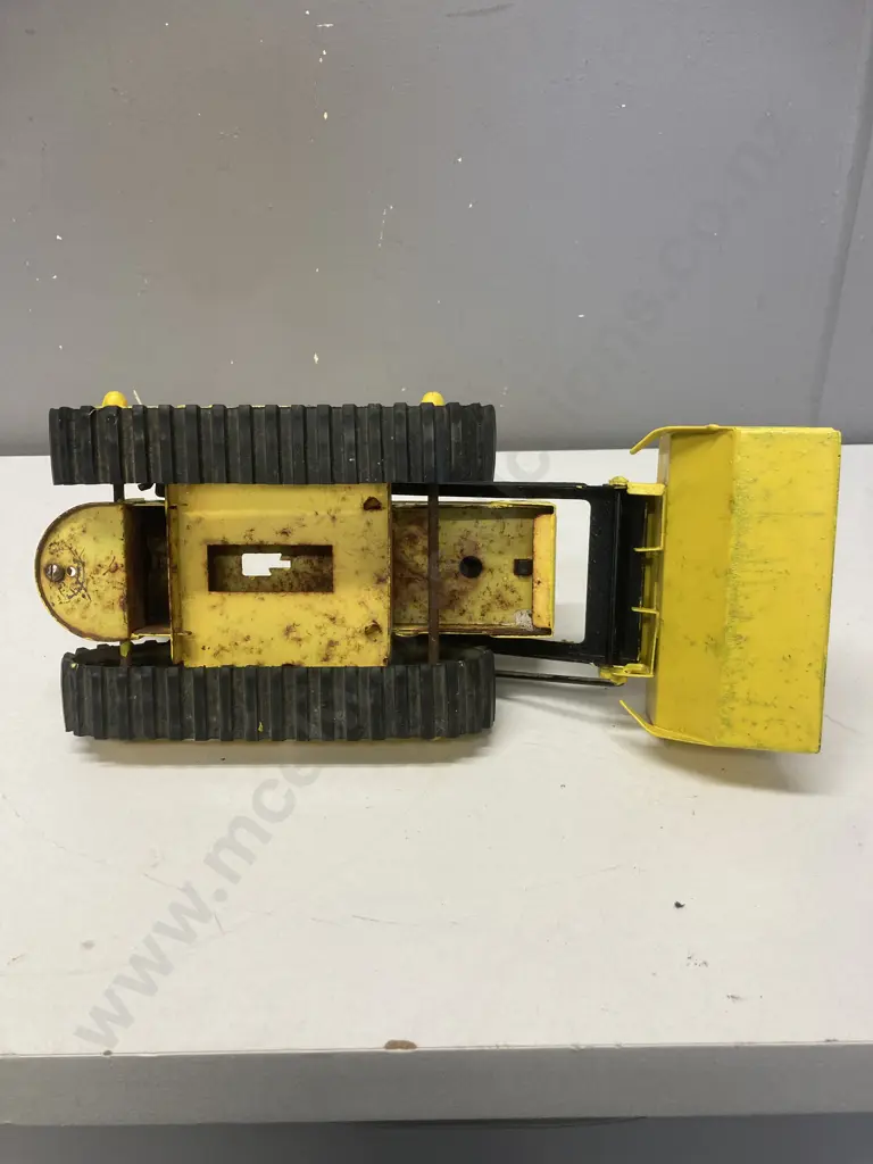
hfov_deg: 49.7
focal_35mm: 28
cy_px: 582
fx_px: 942
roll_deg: -0.9
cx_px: 436
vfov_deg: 63.4
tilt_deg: -26.6
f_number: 1.8
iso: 50
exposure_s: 1/50
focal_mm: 3.99
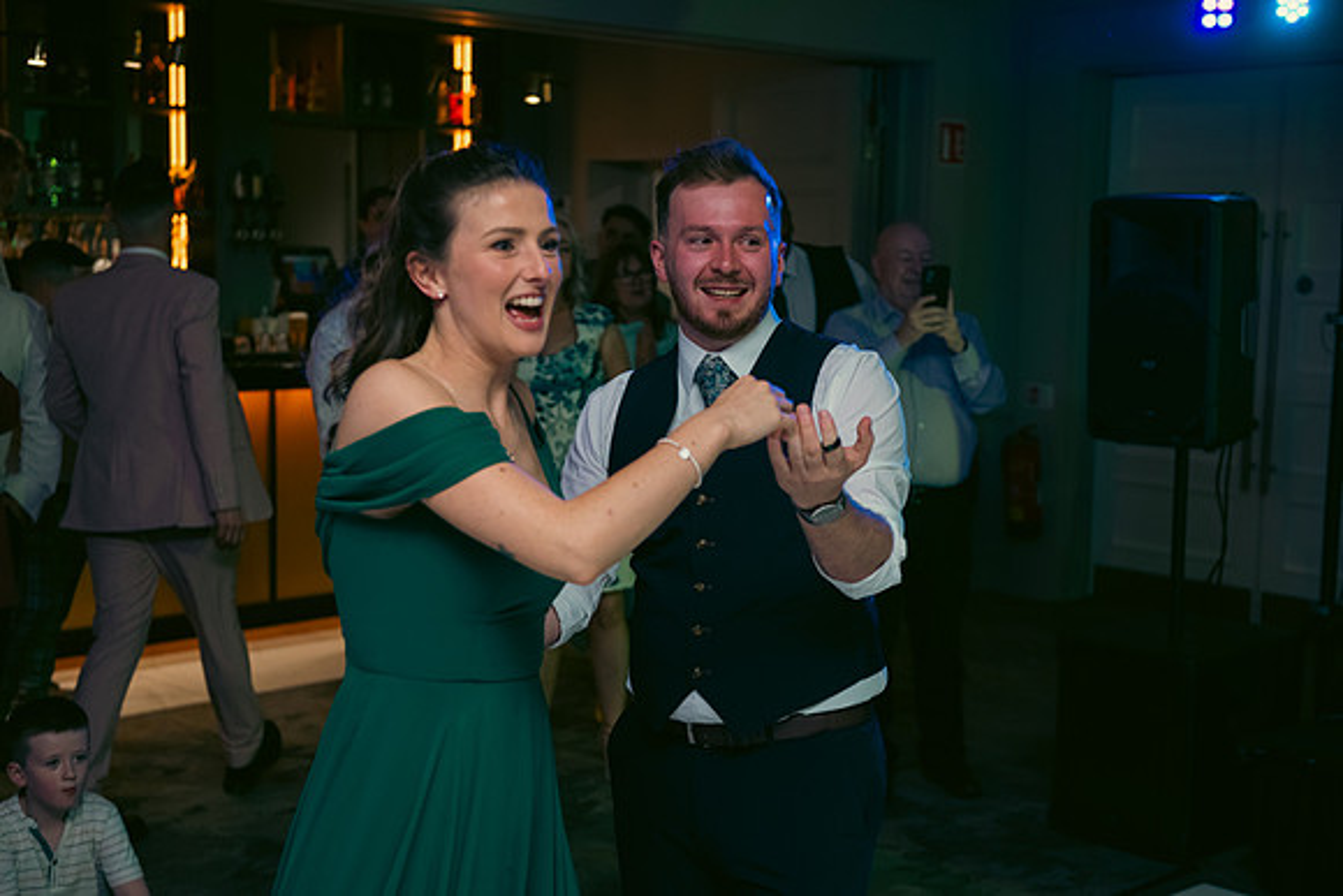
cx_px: 672
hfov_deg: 38.2
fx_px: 1940
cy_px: 448
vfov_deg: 26.0
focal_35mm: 52
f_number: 3.5
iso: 800
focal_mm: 52
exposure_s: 1/160
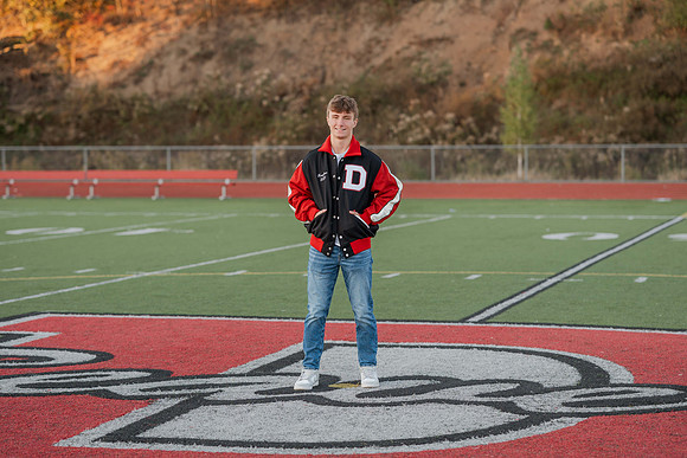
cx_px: 345
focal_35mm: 91
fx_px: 1744
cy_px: 226
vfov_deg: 15.0
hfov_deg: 22.3
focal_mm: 85
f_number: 2.5
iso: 50
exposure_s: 1/100
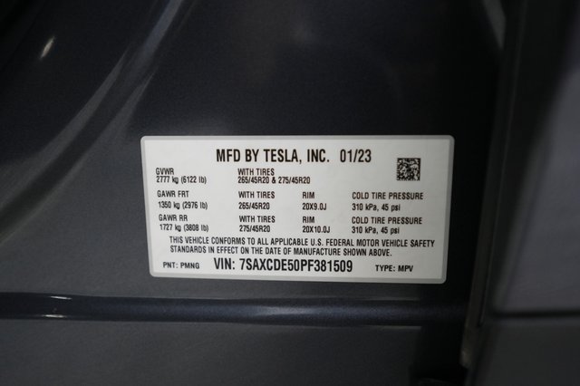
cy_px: 193
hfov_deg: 65.5
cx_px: 290
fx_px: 451
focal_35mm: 28
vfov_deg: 46.4
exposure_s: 1/60
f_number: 2.8
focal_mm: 28
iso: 3200
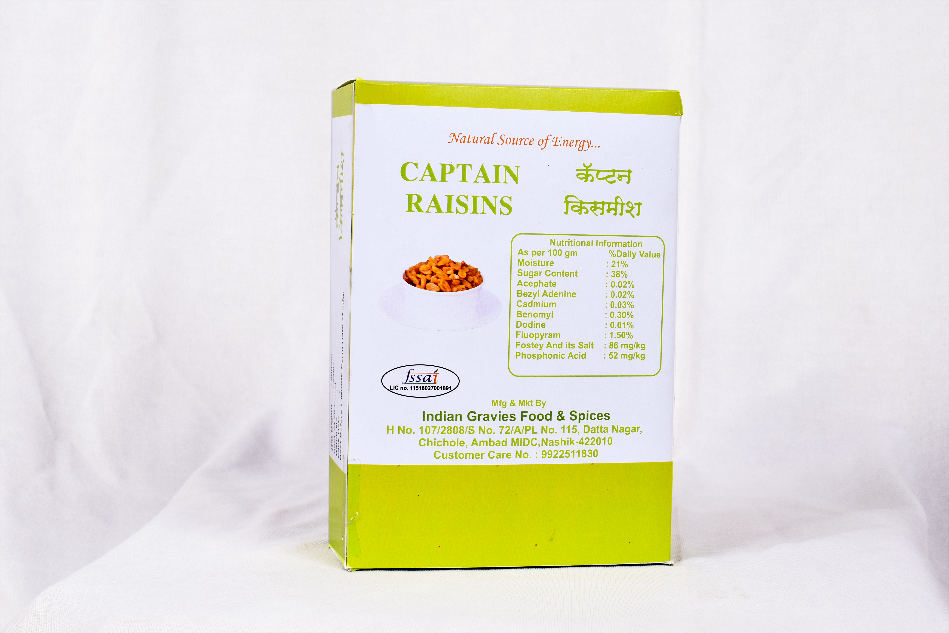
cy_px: 316
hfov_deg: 29.2
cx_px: 474
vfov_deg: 19.7
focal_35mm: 69
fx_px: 1819
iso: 100
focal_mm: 46
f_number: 16
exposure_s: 1/125
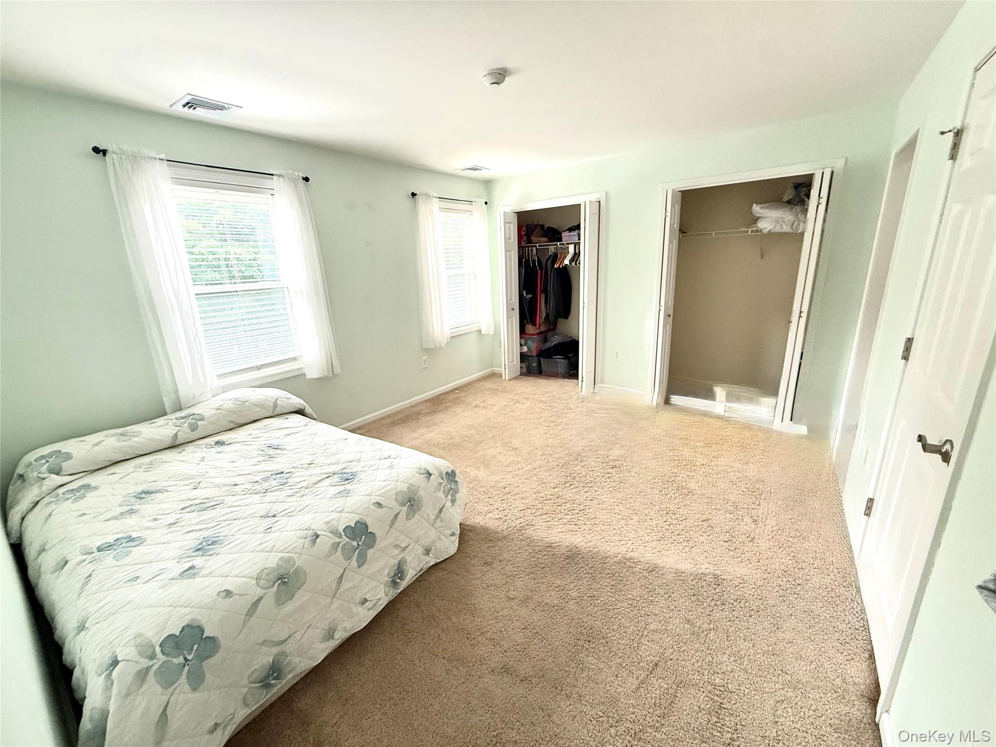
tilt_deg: -15.6
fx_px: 403
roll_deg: +2.0
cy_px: 374
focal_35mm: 14
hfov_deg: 102.1
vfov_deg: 85.7
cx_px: 498
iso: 200
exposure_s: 1/99
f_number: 2.2
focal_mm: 2.22
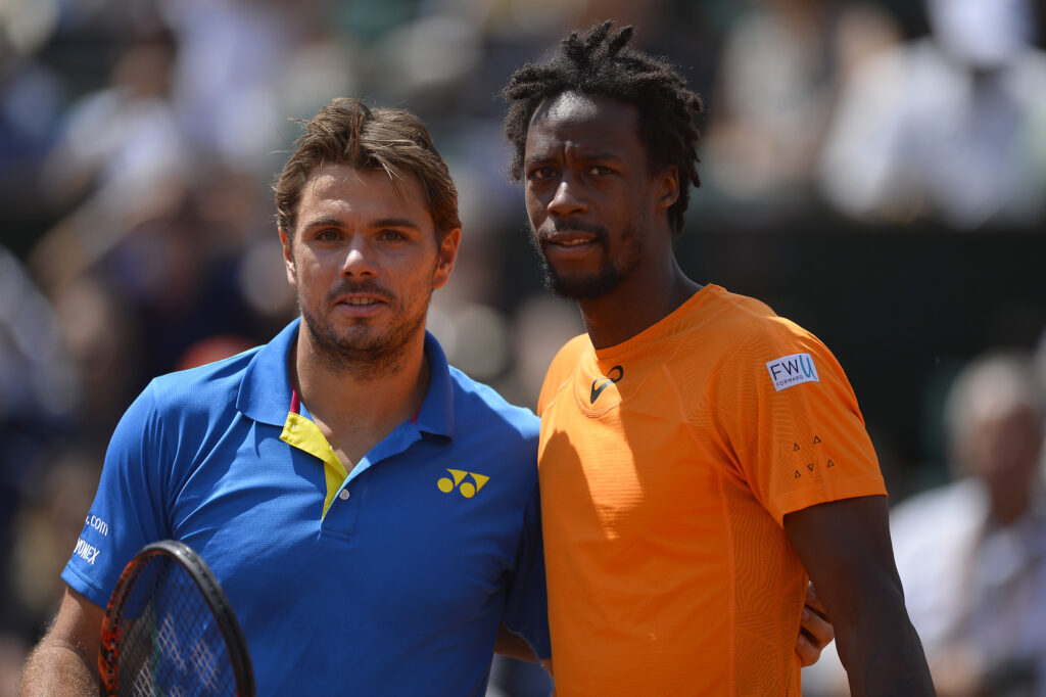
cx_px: 523
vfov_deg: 3.4
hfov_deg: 5.2
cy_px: 348
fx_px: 11618
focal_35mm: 400
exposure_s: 1/6400
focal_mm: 400
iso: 250
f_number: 2.8
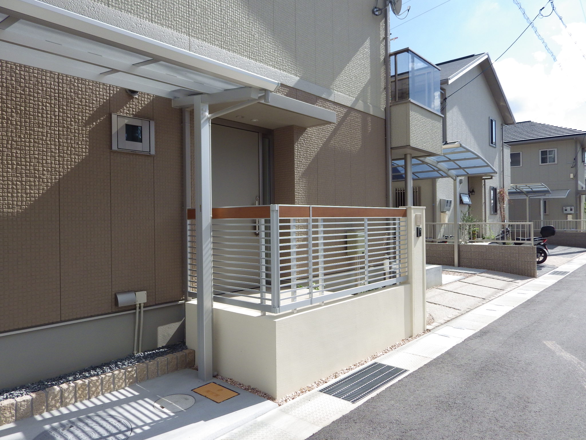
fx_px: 423
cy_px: 220
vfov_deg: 54.9
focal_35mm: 25
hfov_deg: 69.4
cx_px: 293
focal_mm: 4.4
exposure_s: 1/1250
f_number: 3.1
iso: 100
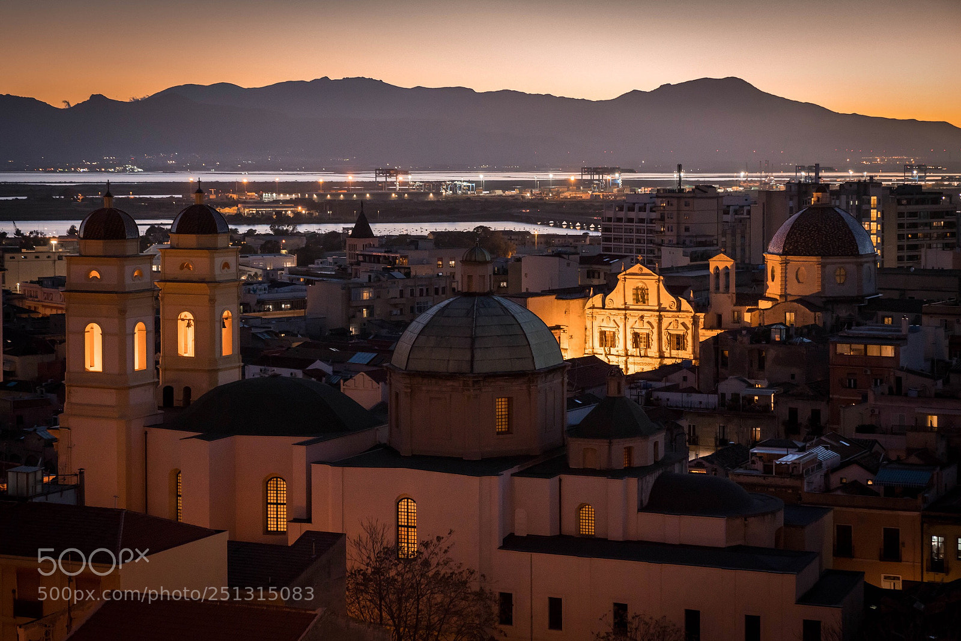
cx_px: 480
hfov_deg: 28.8
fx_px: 1869
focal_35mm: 70
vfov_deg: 19.5
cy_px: 320
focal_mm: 70
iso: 5000
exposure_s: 1/80
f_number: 2.8
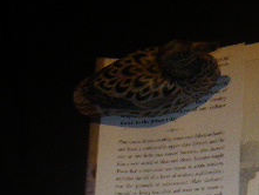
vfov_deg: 17.1
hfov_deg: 21.3
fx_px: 606
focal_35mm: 81
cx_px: 355
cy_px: 257
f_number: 3.5
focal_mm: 5
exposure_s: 1/50
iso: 160
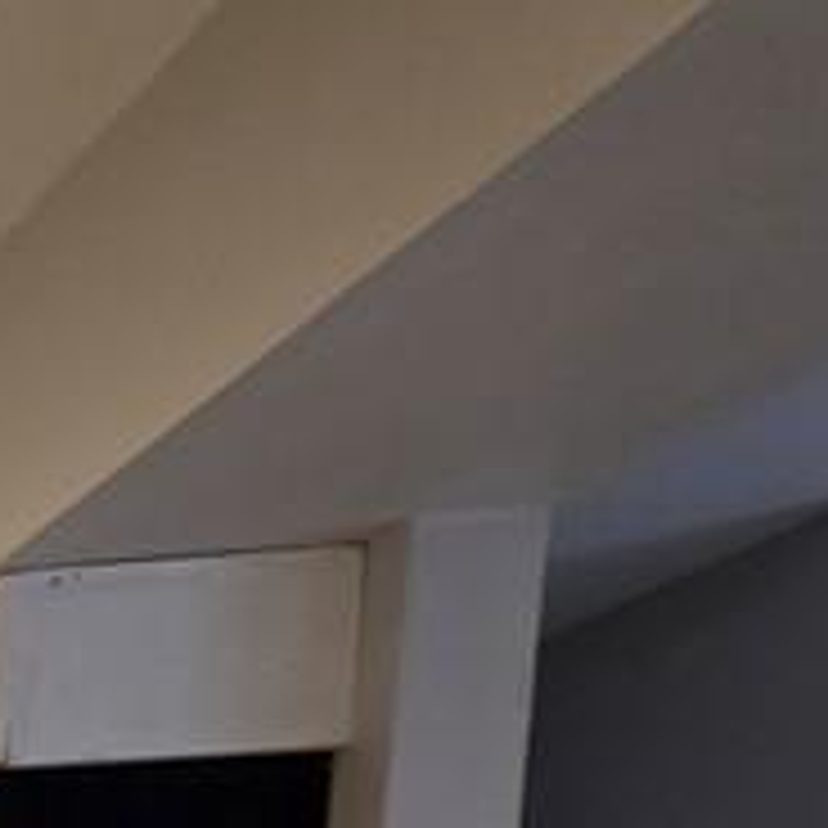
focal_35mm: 64
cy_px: 1620
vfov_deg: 18.5
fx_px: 1732
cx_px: -1179
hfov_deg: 15.0
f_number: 1.9
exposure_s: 1/120
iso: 160
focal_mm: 2.2
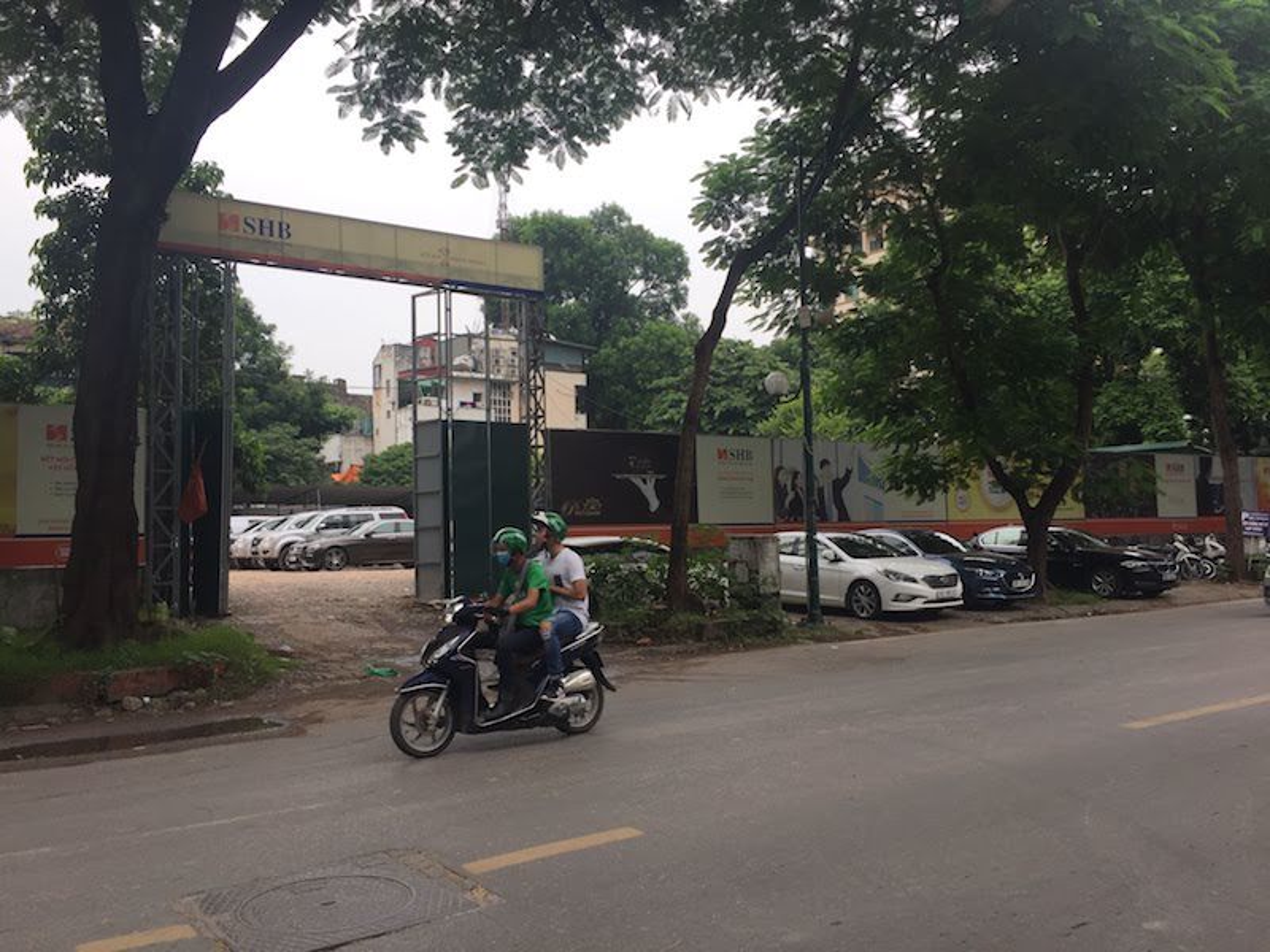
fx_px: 1064
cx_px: 635
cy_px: 476
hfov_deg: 61.7
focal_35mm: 29
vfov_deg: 48.2
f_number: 2.2
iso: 32
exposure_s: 1/964
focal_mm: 4.15
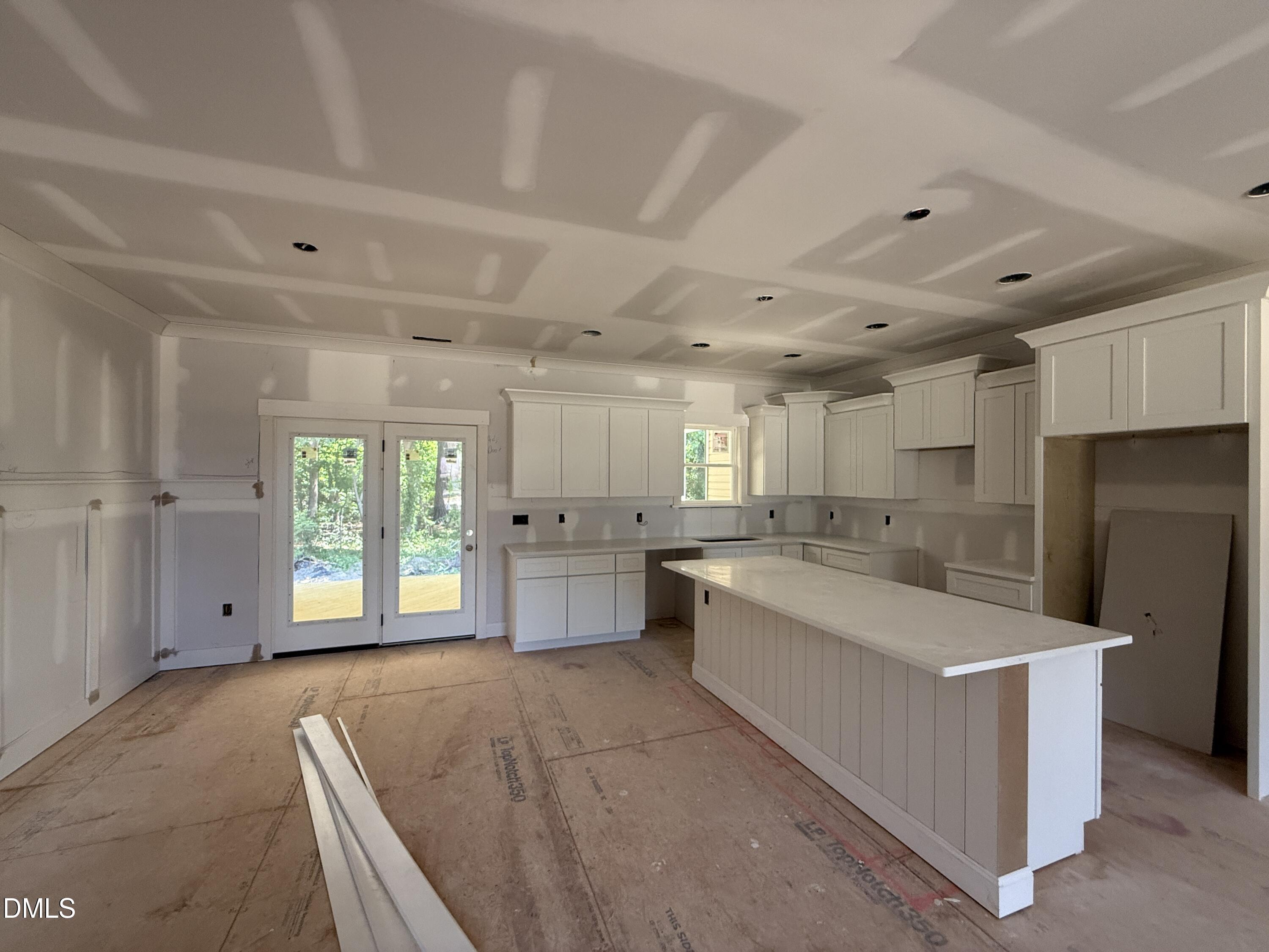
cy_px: 476
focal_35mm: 14
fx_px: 513
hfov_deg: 102.1
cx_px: 634
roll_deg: +0.1
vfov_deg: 85.7
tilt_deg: +2.0
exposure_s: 1/99
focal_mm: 2.22
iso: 160
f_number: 2.2
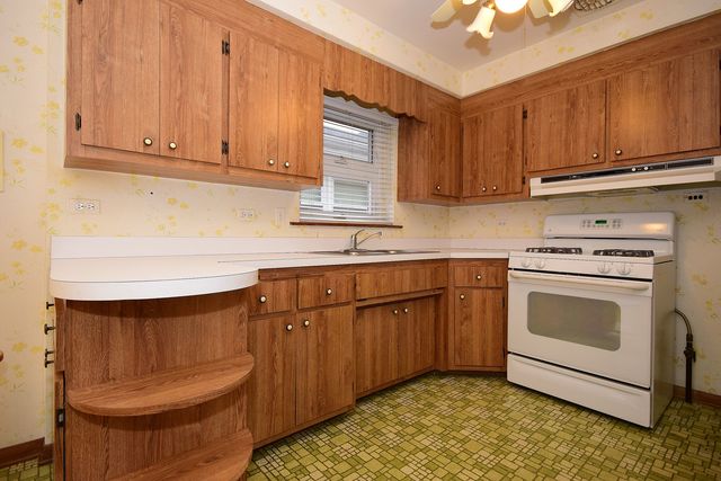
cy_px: 240
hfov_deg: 90.0
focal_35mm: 18
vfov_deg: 67.4
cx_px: 360
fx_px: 361
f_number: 7.1
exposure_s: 1/60
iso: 1000
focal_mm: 12
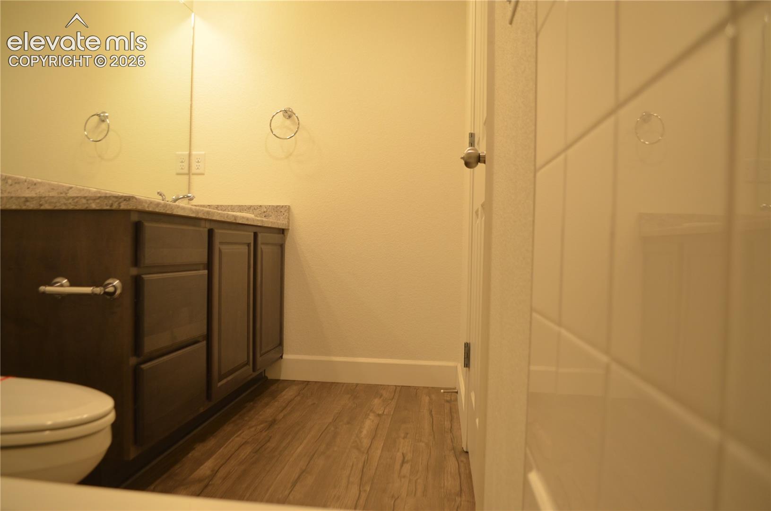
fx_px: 577
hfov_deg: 67.5
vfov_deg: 47.7
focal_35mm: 27
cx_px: 386
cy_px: 256
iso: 400
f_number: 4
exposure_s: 1/60
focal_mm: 18
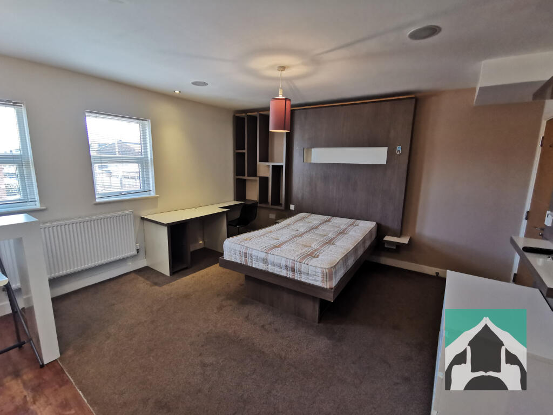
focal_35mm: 16
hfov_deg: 94.5
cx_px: 276
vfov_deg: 78.1
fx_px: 256
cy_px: 208
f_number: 2.2
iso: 160
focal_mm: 2.35
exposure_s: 1/50
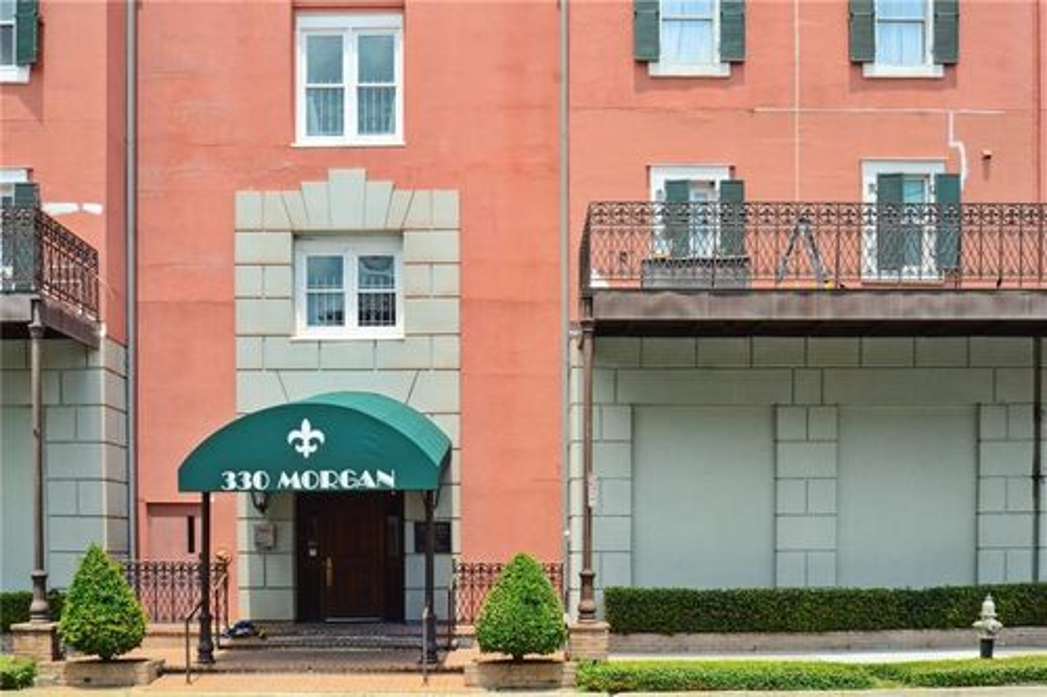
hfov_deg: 53.1
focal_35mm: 36
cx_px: 524
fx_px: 1047
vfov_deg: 36.8
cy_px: 348
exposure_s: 1/160
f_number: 11
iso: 200
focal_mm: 24
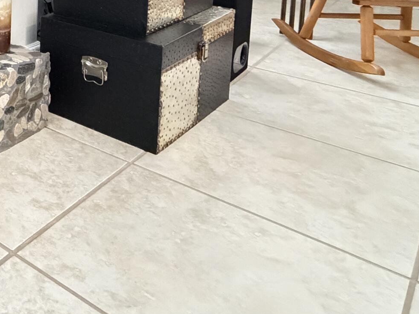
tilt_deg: -7.0
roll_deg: +0.5
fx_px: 521
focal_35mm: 43
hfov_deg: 32.3
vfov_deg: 28.8
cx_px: -133
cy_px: -70
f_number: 2.2
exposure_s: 1/60
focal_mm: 2.22
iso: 1000
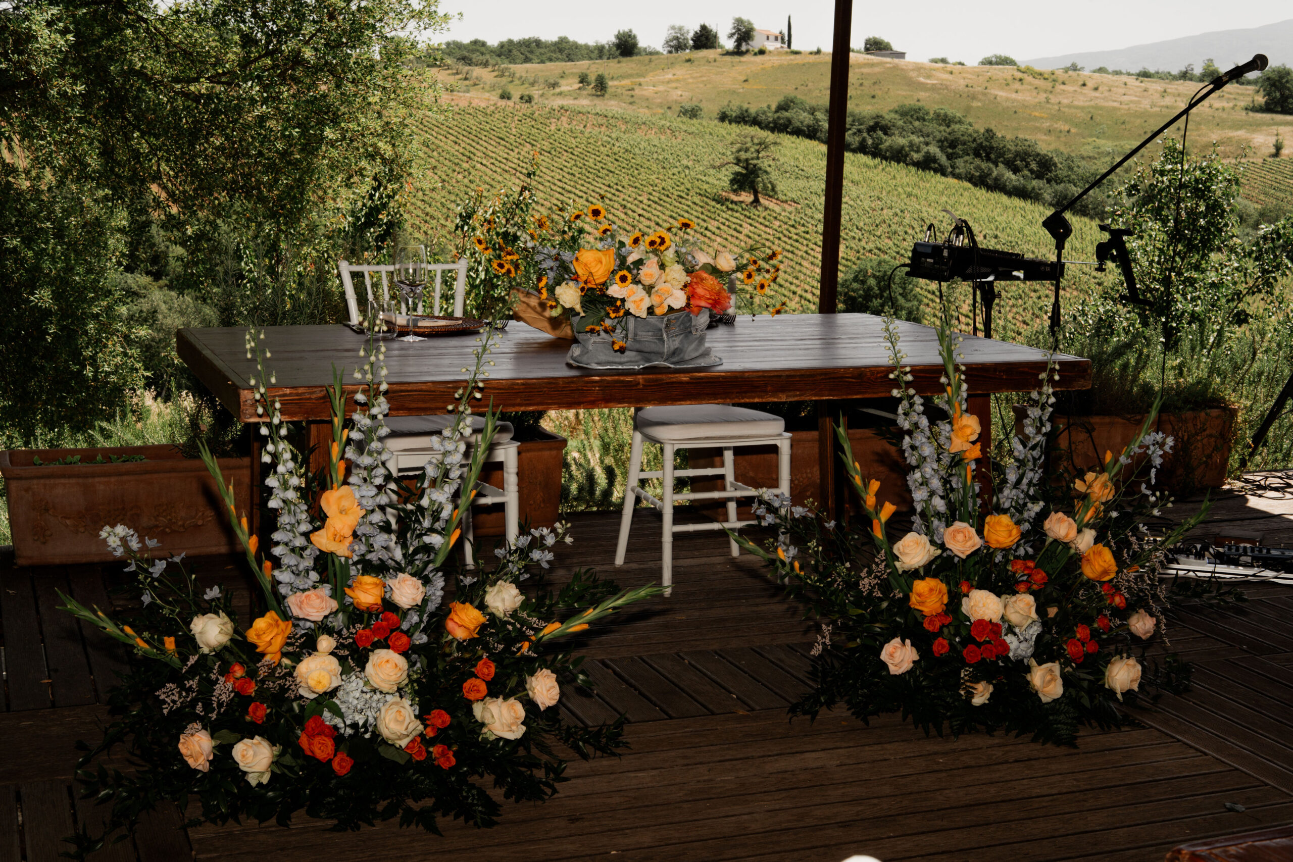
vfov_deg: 27.0
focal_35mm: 50
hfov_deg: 39.6
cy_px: 431
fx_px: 1796
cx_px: 646
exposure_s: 1/250
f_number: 16
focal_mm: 50
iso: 640
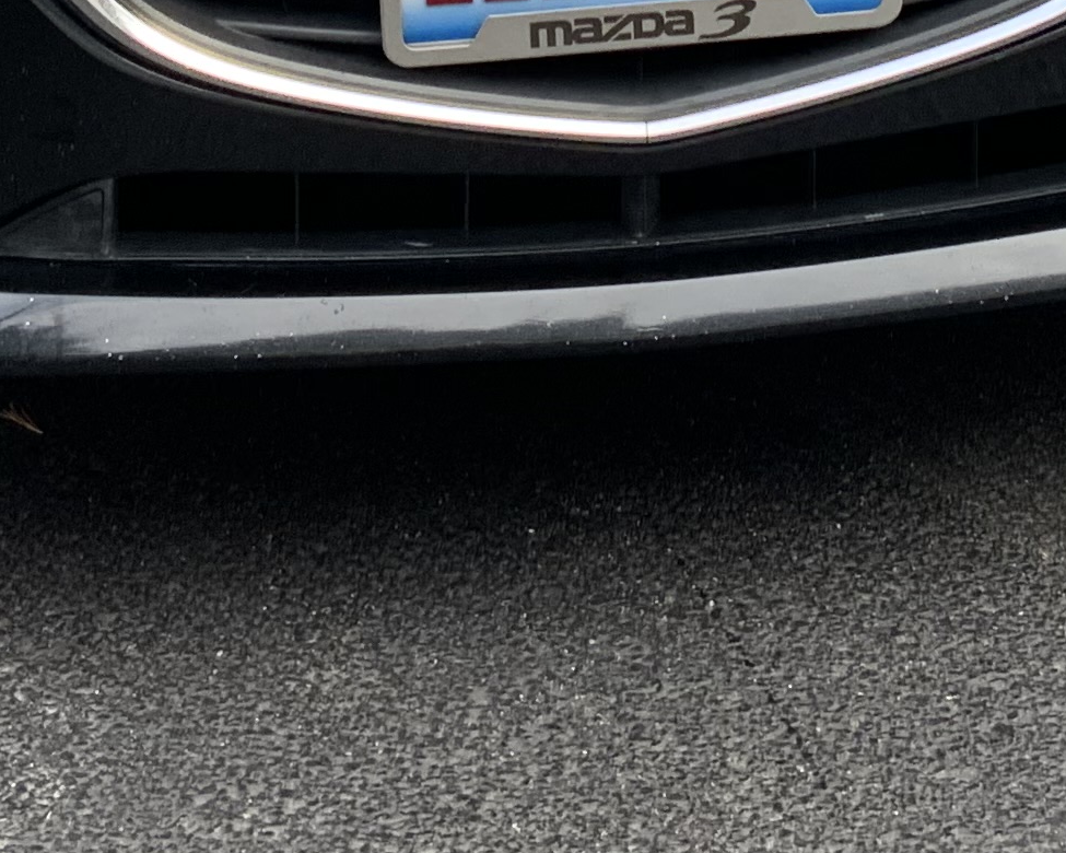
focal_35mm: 117
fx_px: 3691
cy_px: -610
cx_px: 818
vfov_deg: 12.2
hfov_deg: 16.3
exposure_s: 1/122
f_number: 1.8
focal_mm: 3
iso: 20
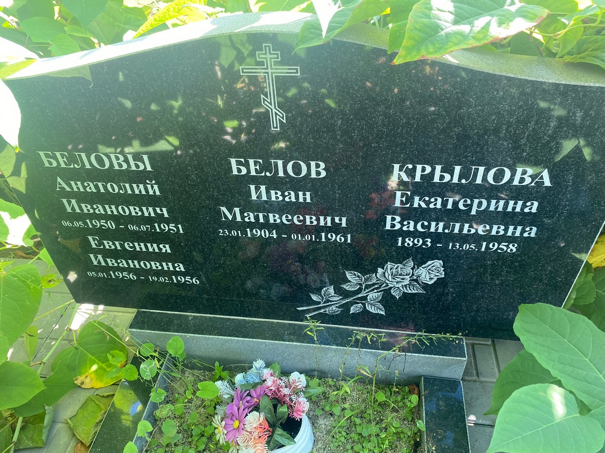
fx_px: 454
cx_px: 302
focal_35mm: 26
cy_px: 226
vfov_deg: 53.1
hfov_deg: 67.3
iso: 125
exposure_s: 1/121
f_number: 1.8
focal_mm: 4.25
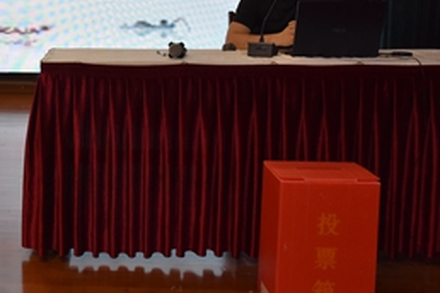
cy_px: 46
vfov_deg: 21.9
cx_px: 47
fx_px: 745
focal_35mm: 61
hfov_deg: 31.4
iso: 1000
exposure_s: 1/200
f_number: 7.1
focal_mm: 22
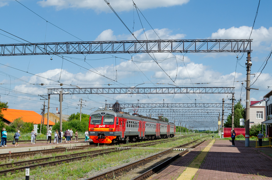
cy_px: 90
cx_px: 136
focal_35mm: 66
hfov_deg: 30.6
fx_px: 498
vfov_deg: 20.5
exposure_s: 1/640
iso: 200
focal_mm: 44
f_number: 8
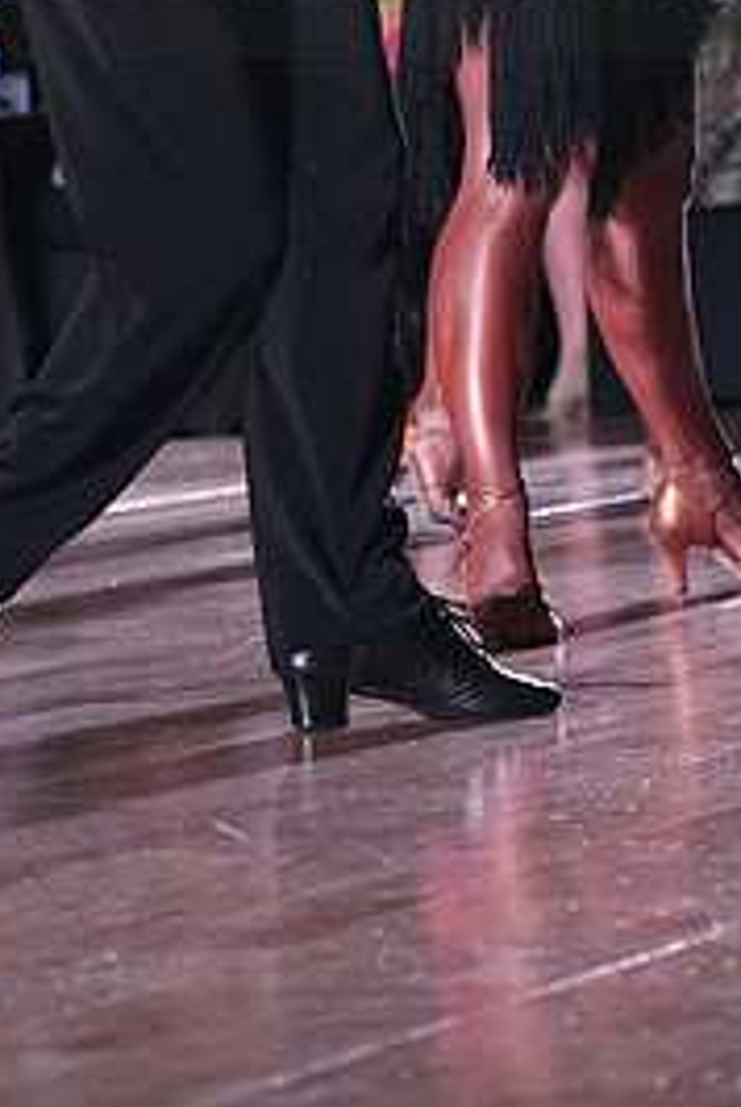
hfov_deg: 6.3
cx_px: 356
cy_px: -79
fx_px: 6713
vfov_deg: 9.3
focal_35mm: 218
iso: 10000
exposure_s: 1/400
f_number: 5.6
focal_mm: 100
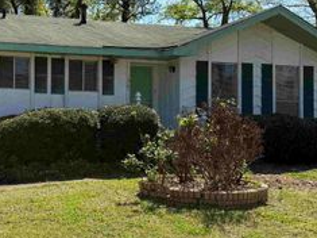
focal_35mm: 51
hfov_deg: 35.3
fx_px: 467
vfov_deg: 28.5
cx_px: 31
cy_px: 110
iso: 80
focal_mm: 6.76
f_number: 1.78
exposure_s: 1/3145
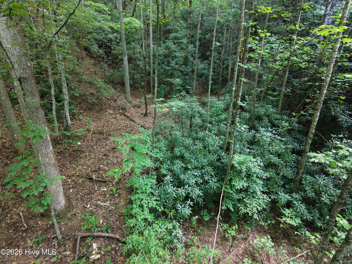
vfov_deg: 78.1
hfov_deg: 94.5
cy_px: 132
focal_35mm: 16
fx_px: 163
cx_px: 176
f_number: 2.2
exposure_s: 1/50
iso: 1600
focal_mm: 3.05
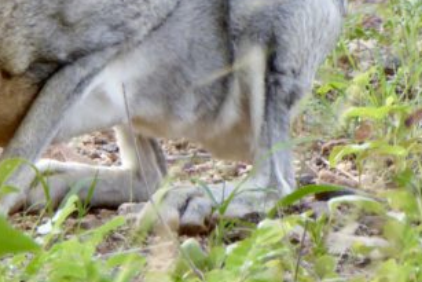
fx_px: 18869
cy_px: 36
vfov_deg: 0.9
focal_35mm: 1609
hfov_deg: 1.3
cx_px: 165
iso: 320
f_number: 6.3
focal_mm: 121.5
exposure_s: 1/125
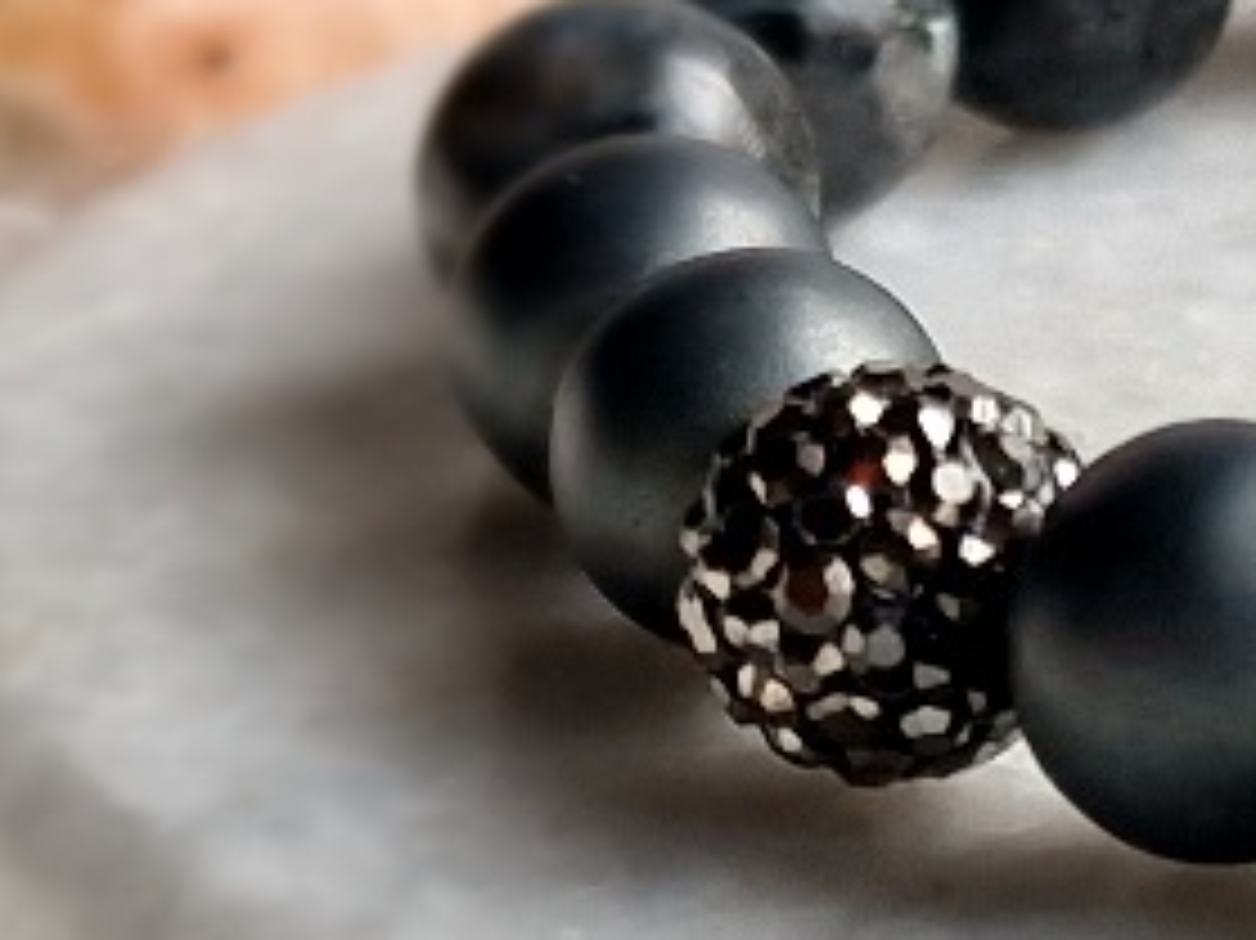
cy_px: 652
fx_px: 2394
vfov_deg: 22.1
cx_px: 1319
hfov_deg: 27.3
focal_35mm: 66
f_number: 1.8
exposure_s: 1/60.2
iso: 64
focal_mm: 6.4
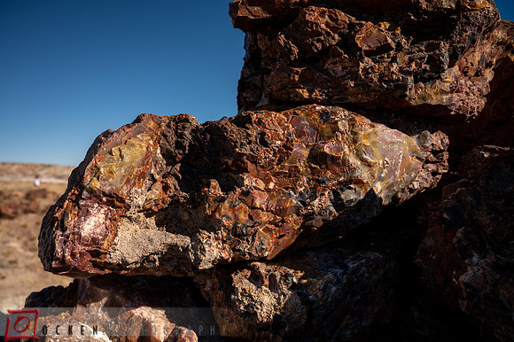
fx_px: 407
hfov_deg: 64.6
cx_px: 257
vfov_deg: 45.6
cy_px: 171
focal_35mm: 28
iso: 200
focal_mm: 28.5
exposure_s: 1/5000
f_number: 4
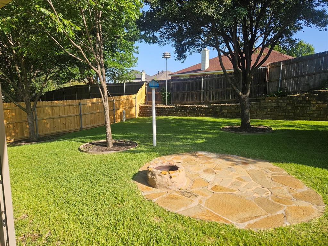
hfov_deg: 73.9
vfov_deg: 58.9
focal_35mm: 23
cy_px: 123
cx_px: 164
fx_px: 218
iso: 50
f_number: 1.8
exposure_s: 1/2000
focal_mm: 5.4
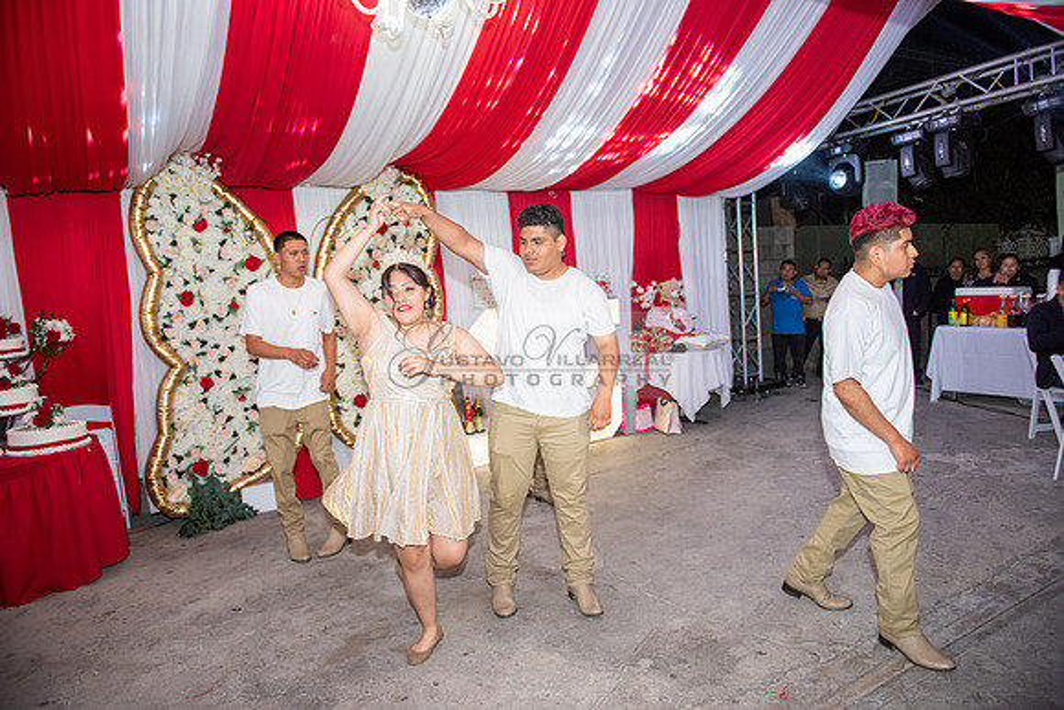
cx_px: 532
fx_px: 709
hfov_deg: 73.7
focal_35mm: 24
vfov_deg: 53.2
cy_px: 355
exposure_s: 1/160
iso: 800
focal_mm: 24
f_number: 3.2
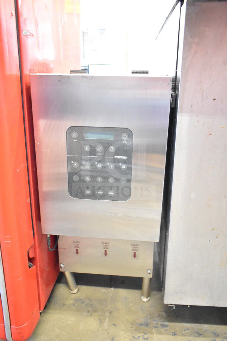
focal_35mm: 27
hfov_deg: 48.0
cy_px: 170
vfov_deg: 67.4
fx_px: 255
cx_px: 114
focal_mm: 18
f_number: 3.5
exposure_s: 1/30
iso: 5600
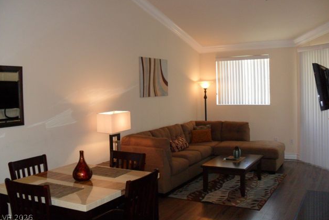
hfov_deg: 51.9
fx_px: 338
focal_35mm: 37
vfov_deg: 35.9
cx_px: 164
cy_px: 97
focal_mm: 6.3
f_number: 3
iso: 200
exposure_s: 1/45
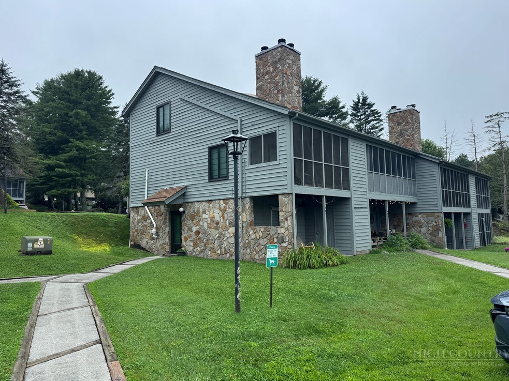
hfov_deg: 69.4
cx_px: 249
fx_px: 368
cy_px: 183
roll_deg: +1.4
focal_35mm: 25
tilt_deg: +5.9
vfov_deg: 54.9
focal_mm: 6.76
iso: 80
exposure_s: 1/1488
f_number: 1.78
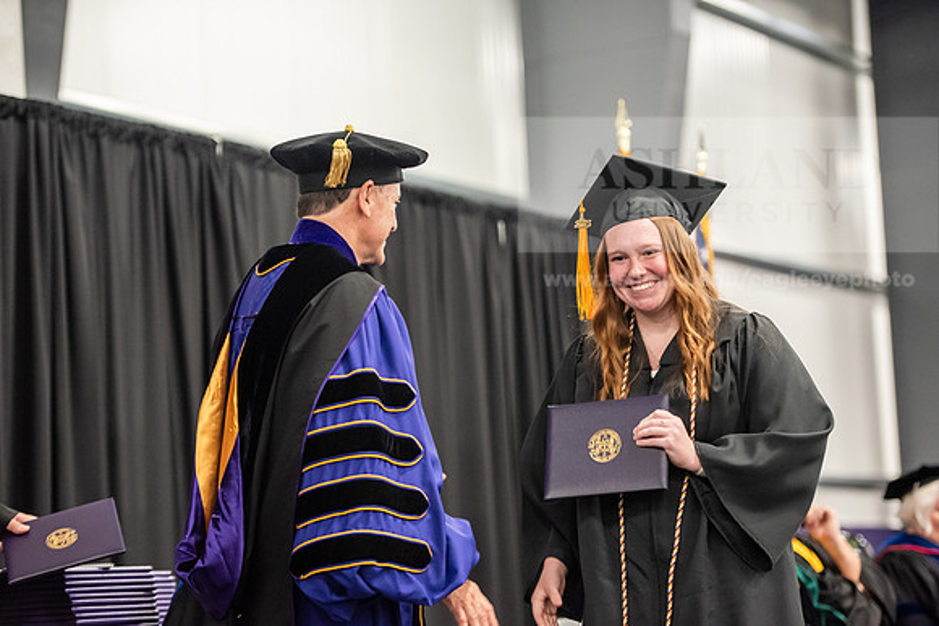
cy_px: 313
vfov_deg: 13.7
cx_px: 470
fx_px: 2609
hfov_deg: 20.4
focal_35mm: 100
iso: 3200
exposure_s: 1/200
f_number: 3.2
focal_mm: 100
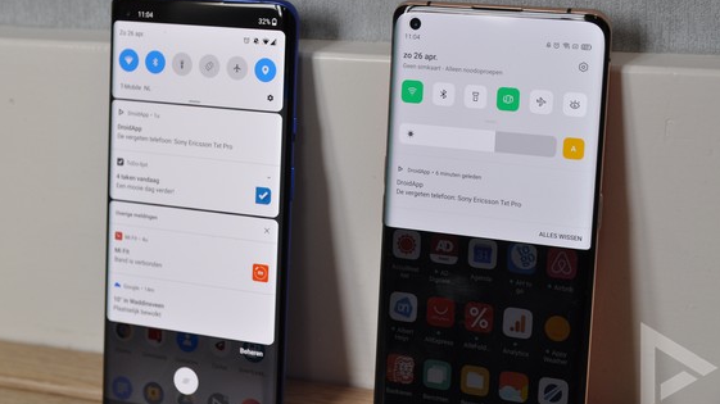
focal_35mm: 84
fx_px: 1603
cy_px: 156
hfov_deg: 25.3
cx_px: 340
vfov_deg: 14.4
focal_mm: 50
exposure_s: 1/100
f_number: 5
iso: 400
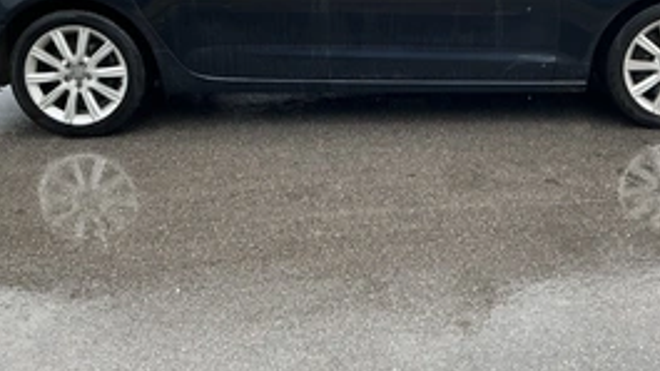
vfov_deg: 24.8
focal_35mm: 46
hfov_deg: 44.5
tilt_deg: -8.2
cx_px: 371
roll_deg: +1.3
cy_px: 7
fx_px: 805
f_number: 1.8
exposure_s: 1/380
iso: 25
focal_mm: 3
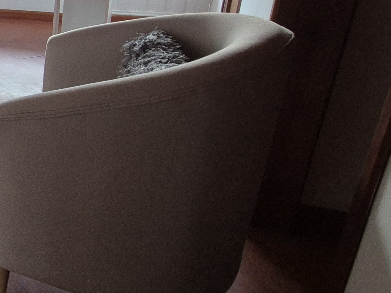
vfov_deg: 34.2
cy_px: 65
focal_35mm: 41
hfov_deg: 29.6
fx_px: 463
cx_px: -182
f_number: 2.2
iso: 500
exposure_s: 1/50
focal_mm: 2.2
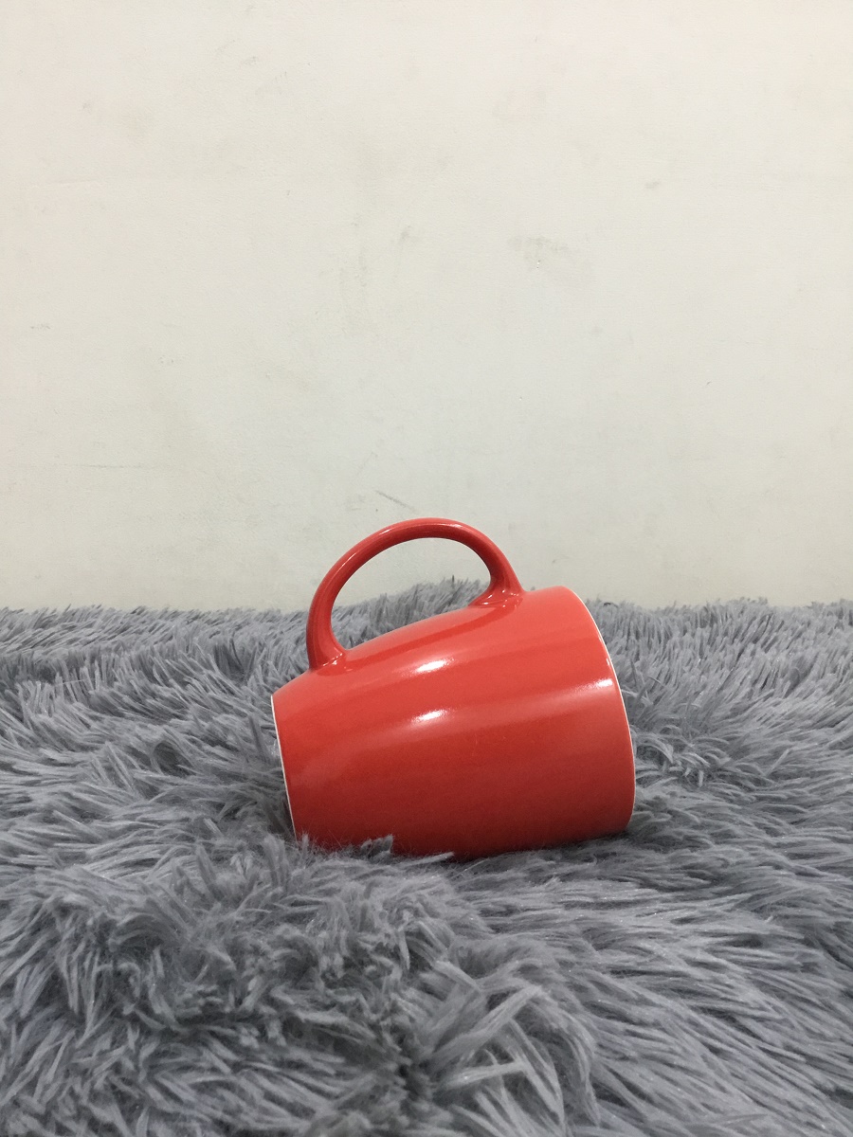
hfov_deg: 45.4
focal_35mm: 31
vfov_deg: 58.4
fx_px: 1019
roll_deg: +0.9
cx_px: 426
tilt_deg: -14.1
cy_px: 568
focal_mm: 3.3
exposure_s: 1/33
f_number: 2.4
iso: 125
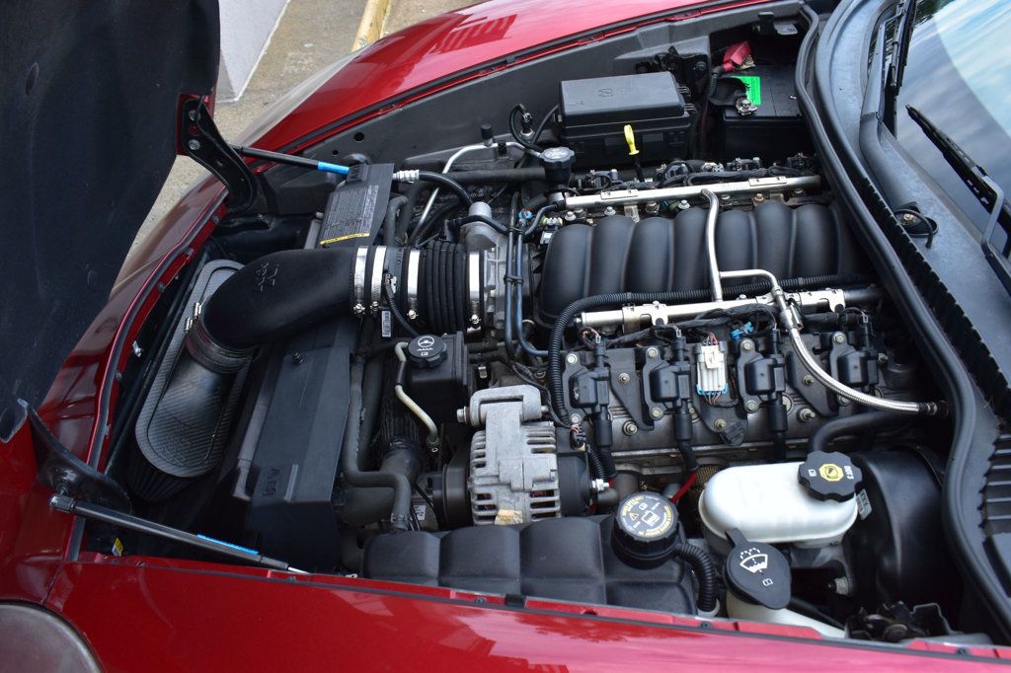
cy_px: 336
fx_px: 884
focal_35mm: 32
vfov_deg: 41.7
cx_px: 506
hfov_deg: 59.5
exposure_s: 1/100
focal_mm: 21
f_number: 9
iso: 400
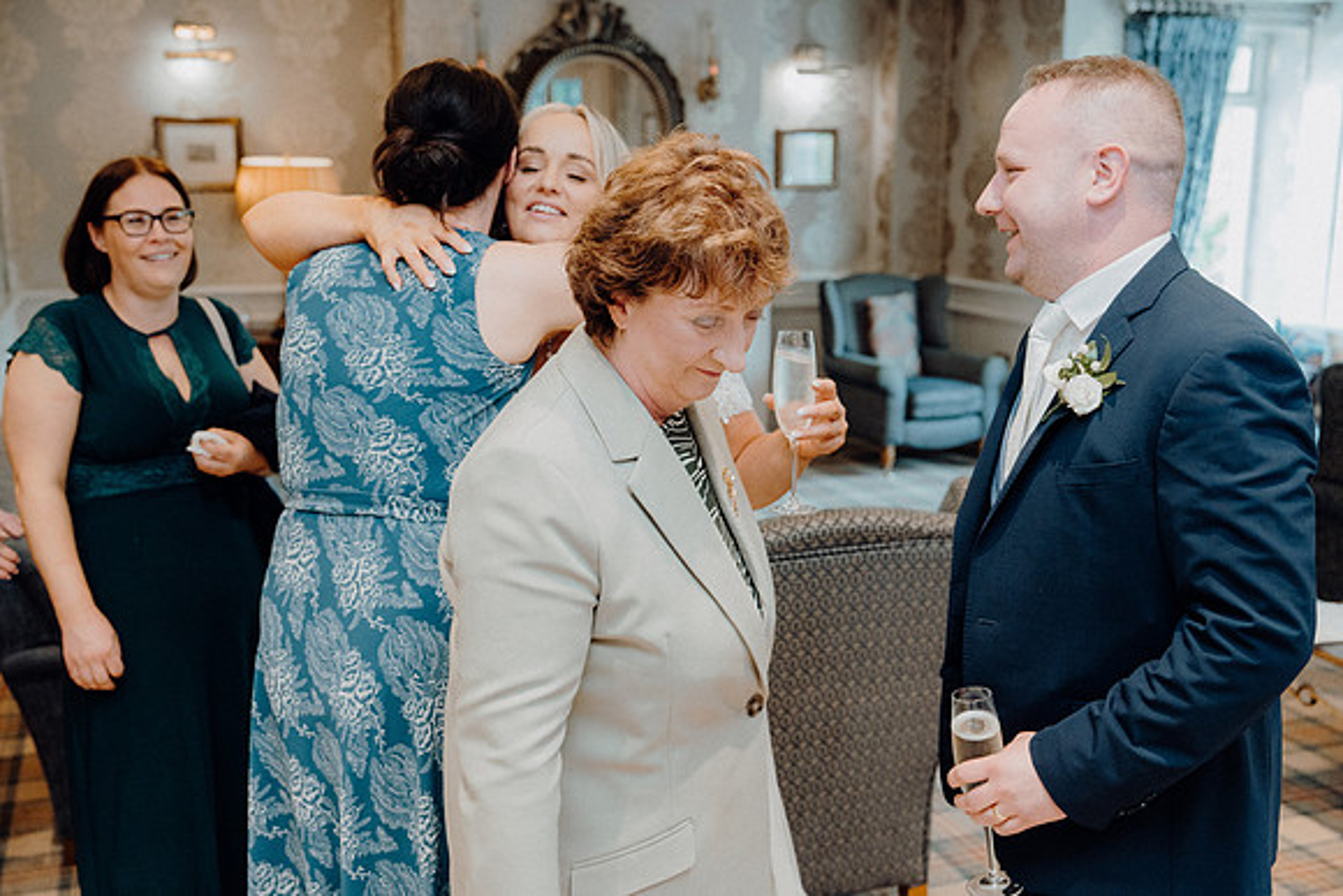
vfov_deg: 35.1
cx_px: 672
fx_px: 1418
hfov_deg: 50.7
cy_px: 448
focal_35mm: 38
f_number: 3.5
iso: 2500
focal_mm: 38
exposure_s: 1/160
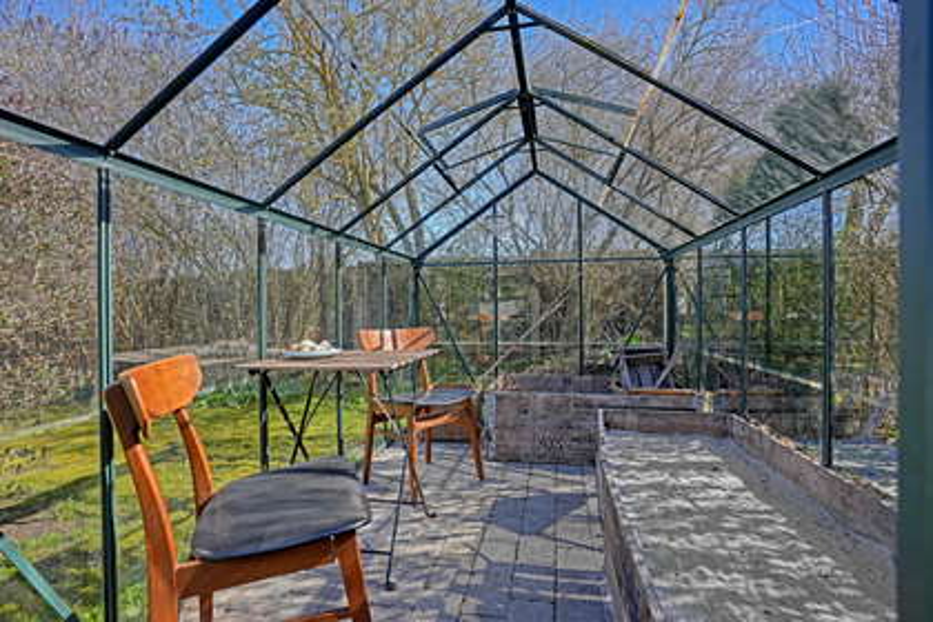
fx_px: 441
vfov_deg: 70.4
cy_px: 311
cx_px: 466
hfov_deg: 93.3
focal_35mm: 17
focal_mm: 17
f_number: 8
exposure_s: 1/125
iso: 400
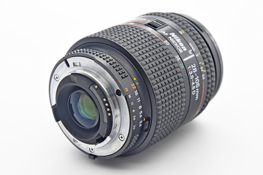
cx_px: 132
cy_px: 88
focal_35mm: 120
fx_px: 877
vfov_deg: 11.4
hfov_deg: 17.1
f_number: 8
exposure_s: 1/125
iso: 1250
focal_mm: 80
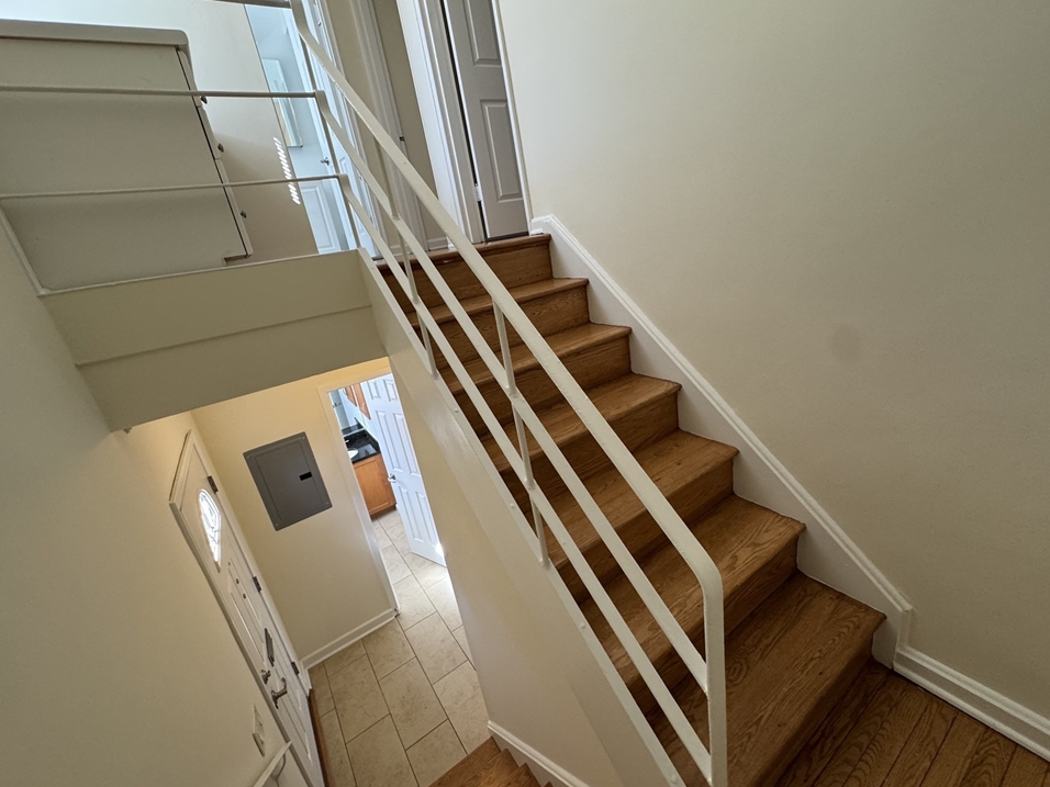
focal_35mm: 15
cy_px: 381
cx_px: 532
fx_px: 455
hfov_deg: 98.2
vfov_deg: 81.7
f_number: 2.2
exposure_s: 1/120
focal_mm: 2.22
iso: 160
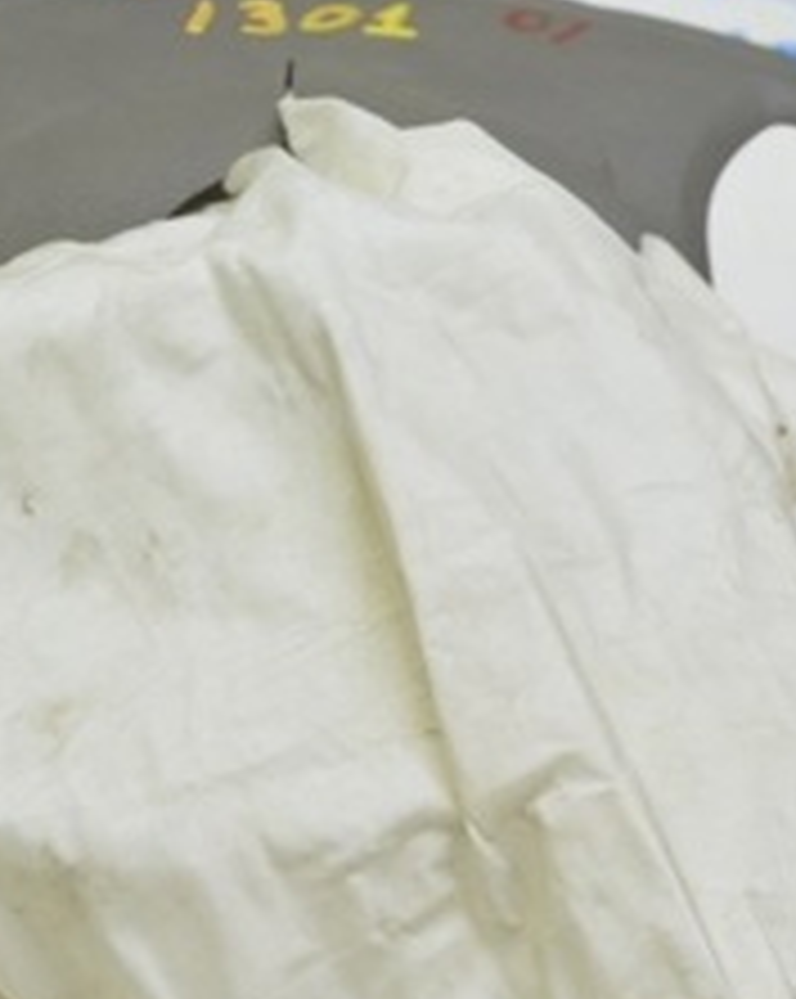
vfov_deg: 20.5
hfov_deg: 16.4
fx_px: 2755
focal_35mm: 93
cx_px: 310
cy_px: 682
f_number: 5.6
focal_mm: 23
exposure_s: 1/20
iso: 400
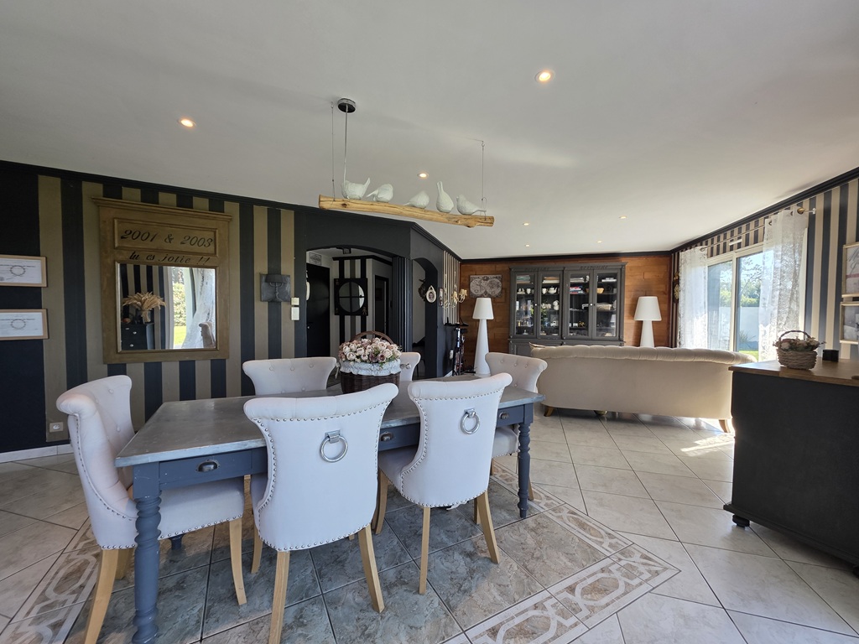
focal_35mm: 13
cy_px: 322
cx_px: 430
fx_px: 323
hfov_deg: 106.2
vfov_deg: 89.9
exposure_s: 1/100
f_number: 1.9
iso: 25
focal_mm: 2.2
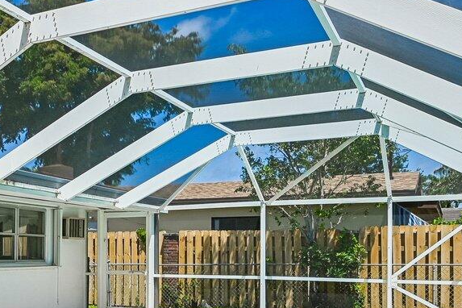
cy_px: 258
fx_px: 642
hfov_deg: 36.4
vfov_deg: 26.4
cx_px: 20
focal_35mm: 50
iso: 100
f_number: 8
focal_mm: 14
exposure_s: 1/320
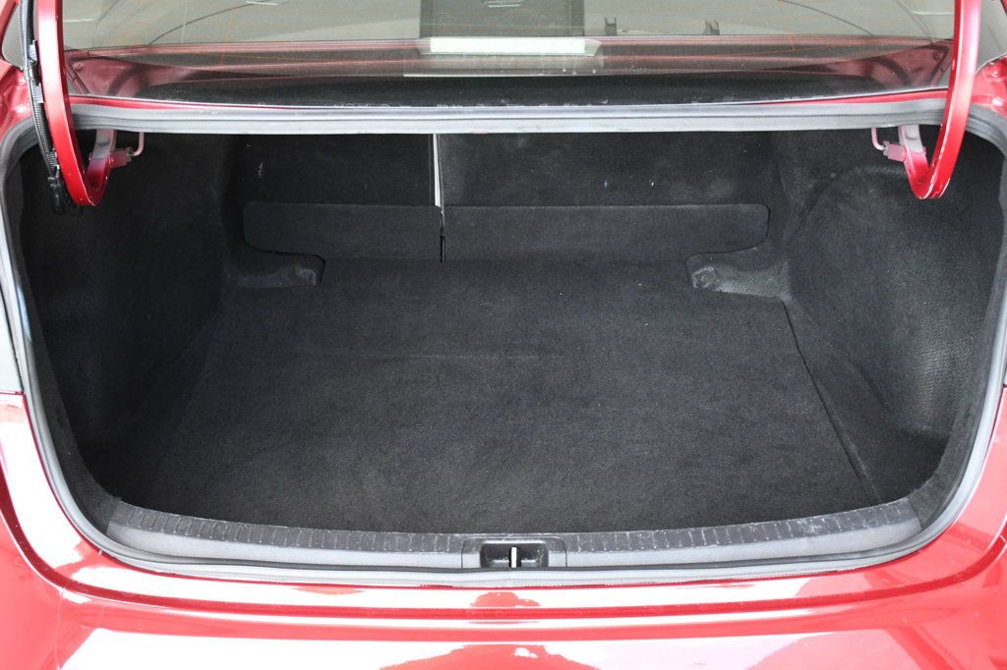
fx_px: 1342
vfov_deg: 28.1
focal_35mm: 48
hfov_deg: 41.1
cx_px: 504
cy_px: 335
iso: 2500
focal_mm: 32
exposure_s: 1/160
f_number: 6.3
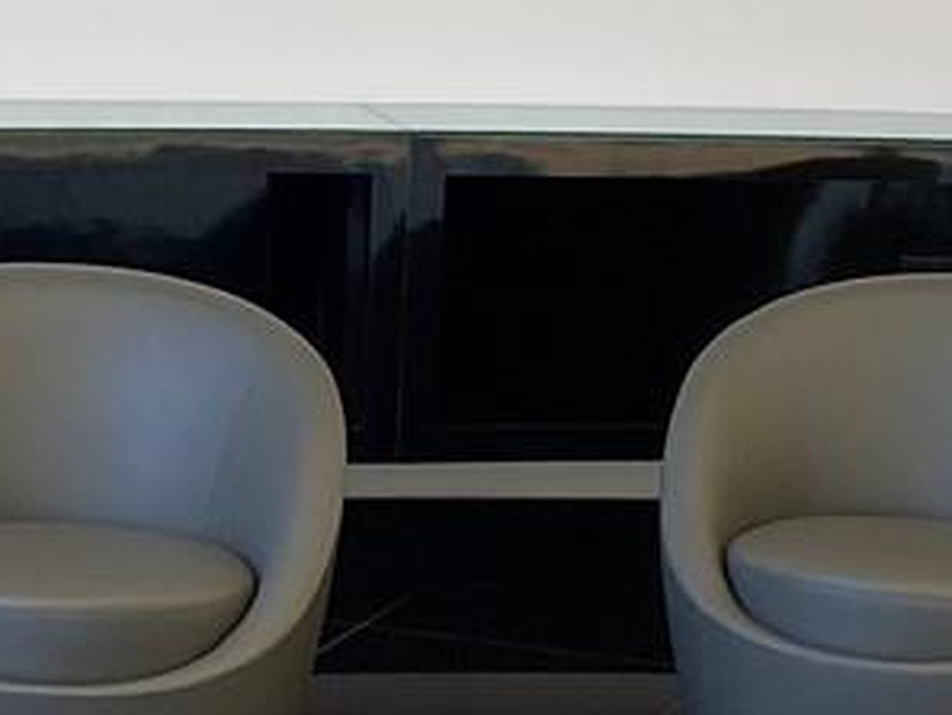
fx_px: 3852
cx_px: 292
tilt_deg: -7.6
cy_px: 311
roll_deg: -2.4
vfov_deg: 10.6
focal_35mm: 140
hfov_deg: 14.1
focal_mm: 4.25
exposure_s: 1/60
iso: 125
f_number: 1.8
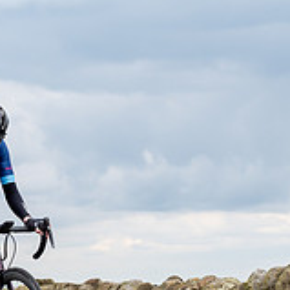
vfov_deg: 8.5
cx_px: -33
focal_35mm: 205
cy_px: 203
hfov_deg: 8.5
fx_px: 1943
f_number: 4.5
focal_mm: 54
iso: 200
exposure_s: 1/640
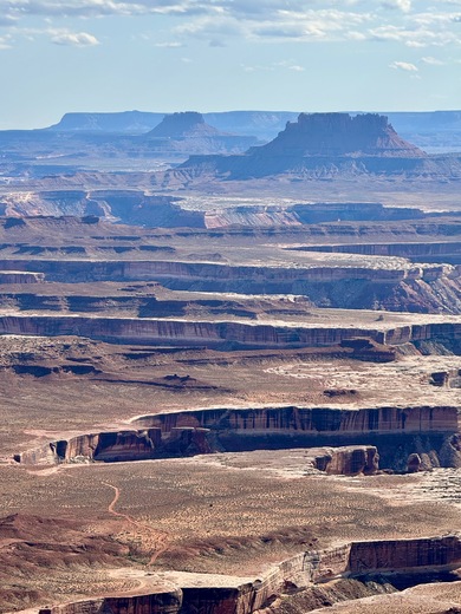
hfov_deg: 12.3
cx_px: 230
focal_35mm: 120
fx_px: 2131
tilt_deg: -4.9
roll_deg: -0.7
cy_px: 307
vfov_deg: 16.4
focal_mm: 15.66
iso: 50
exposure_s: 1/1613
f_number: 2.8
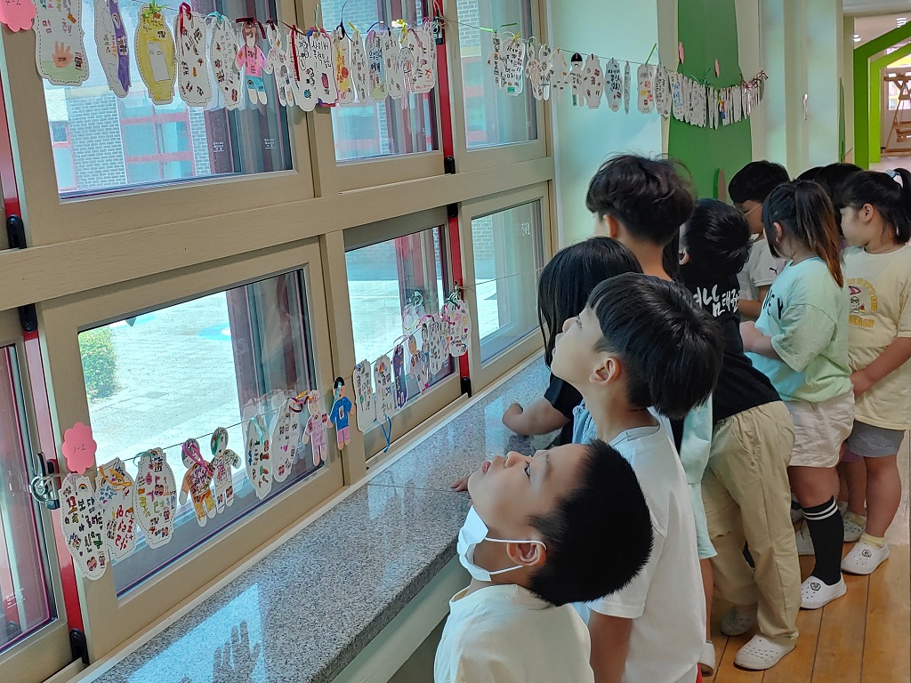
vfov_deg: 38.7
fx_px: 974
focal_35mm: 37
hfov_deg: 50.1
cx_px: 456
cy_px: 342
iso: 100
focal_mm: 4.23
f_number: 1.5
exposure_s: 1/120
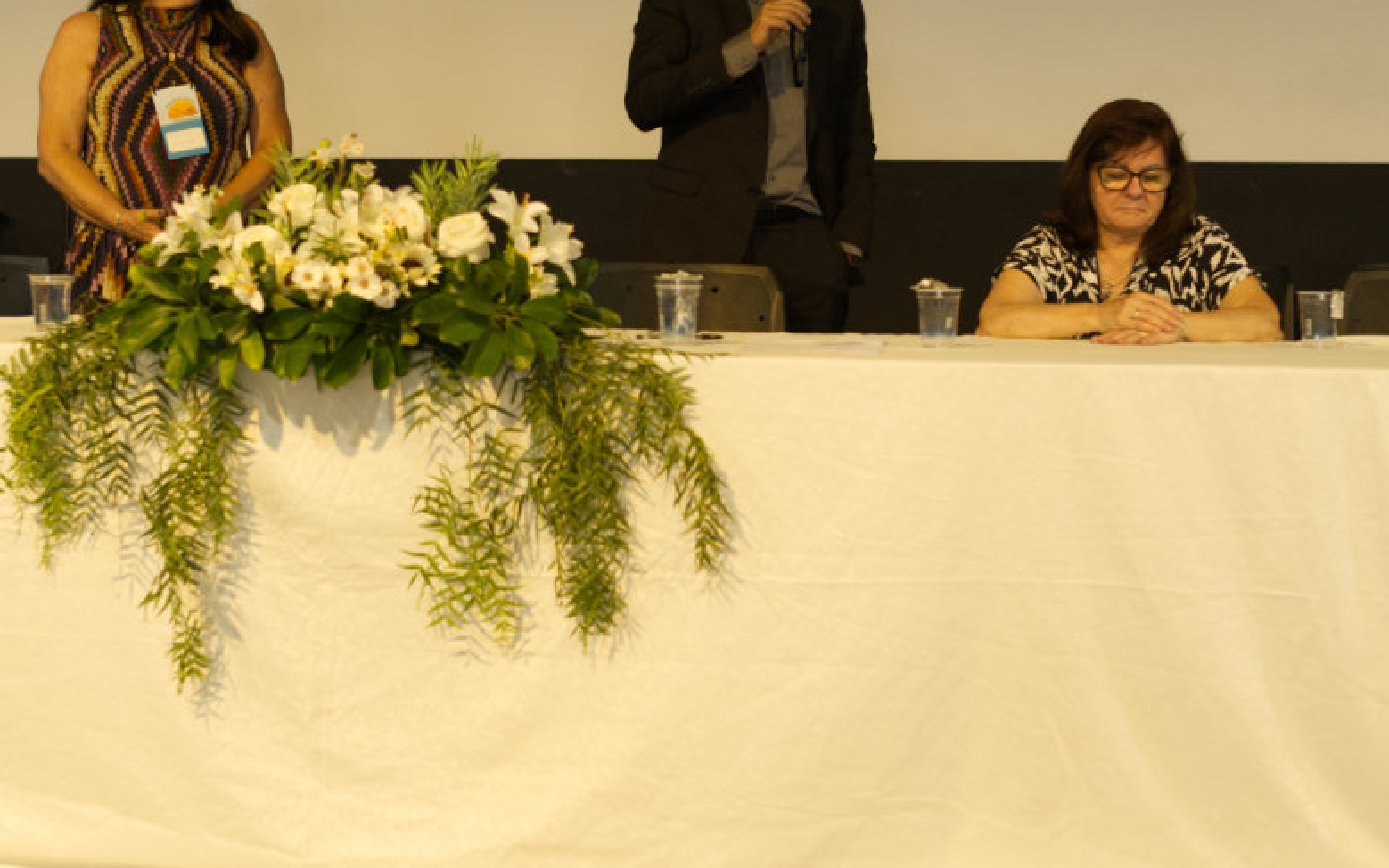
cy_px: 348
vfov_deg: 23.5
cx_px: 694
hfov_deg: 36.9
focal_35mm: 55
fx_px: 2082
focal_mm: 35
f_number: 2.5
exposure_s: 1/100
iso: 2000
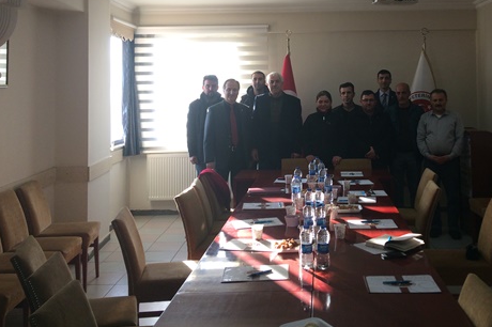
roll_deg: +0.5
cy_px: 72
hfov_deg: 46.1
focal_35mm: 42
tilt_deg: +2.5
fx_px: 574
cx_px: 305
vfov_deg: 31.1
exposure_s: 1/100
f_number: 2.2
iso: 50
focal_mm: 4.15
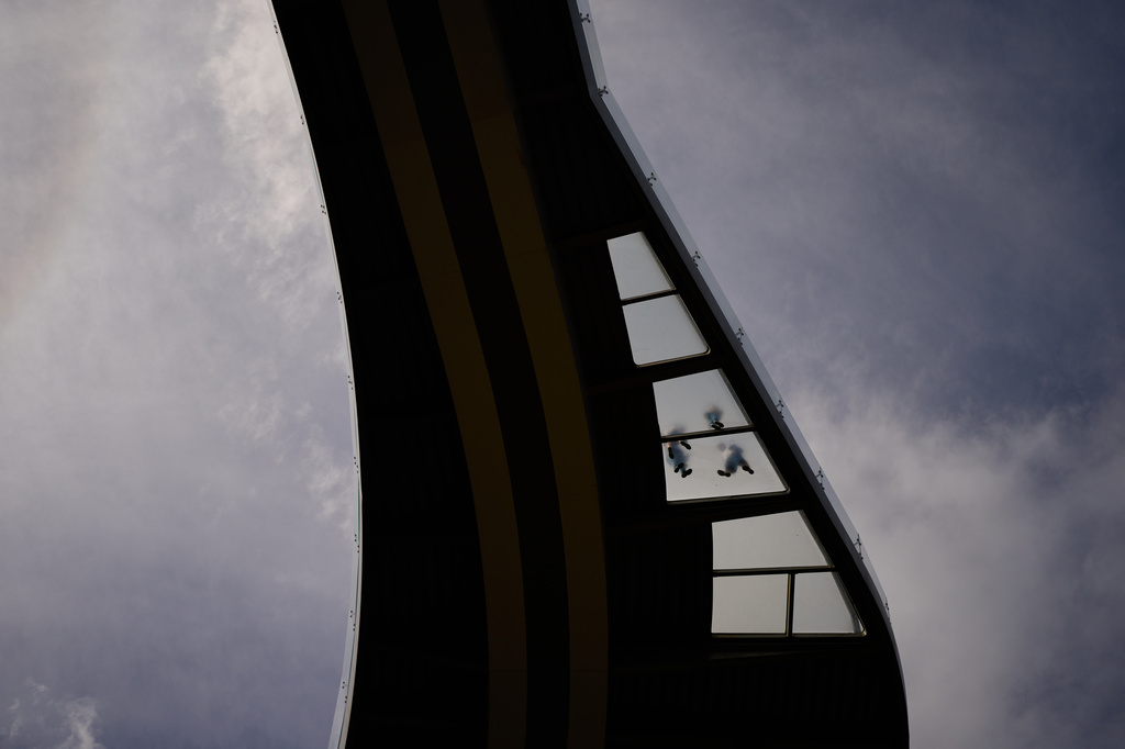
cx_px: 562
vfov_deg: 37.8
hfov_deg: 54.4
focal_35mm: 35
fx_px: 1093
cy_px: 374
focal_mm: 35
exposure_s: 1/25600
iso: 100
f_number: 1.4
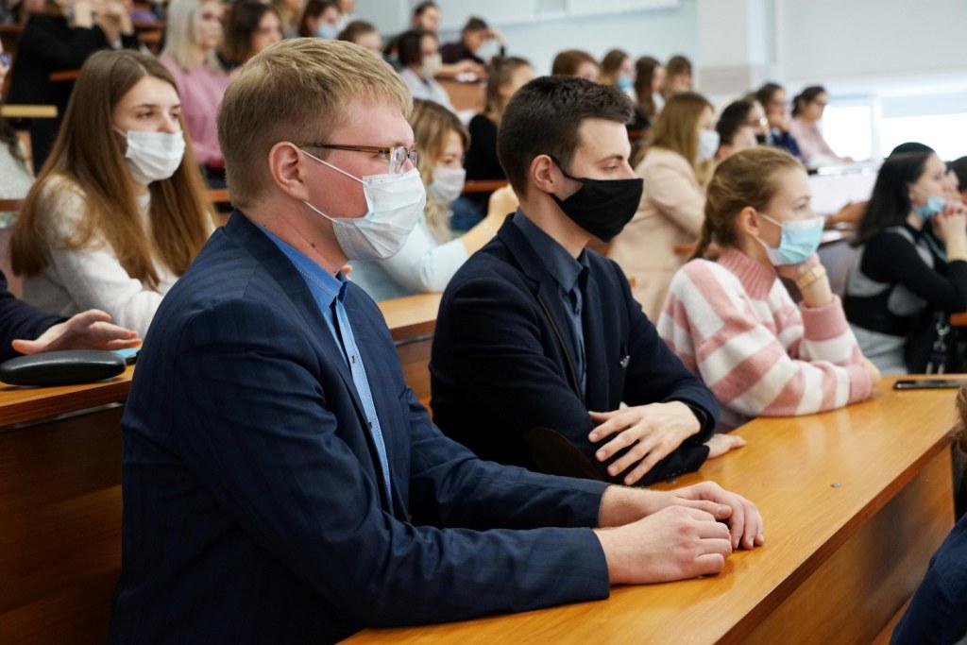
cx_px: 484
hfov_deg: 38.9
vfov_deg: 26.5
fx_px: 1370
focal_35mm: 51
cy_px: 322
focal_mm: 51
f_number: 4
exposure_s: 1/200
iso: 1600
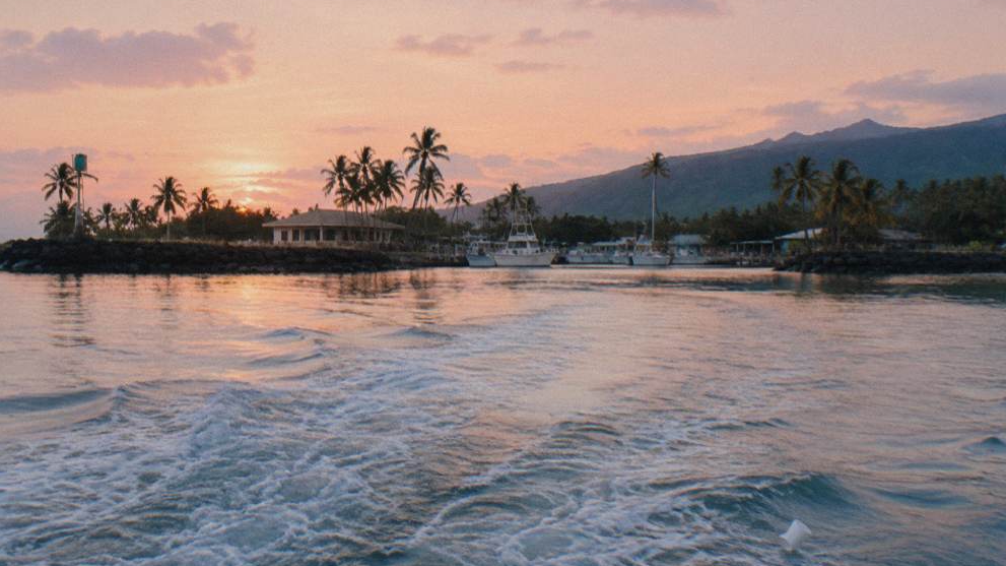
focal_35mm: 37
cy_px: 306
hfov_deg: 54.0
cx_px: 507
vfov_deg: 32.0
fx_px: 987
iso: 200
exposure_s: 1/1250
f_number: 5.6
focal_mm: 35
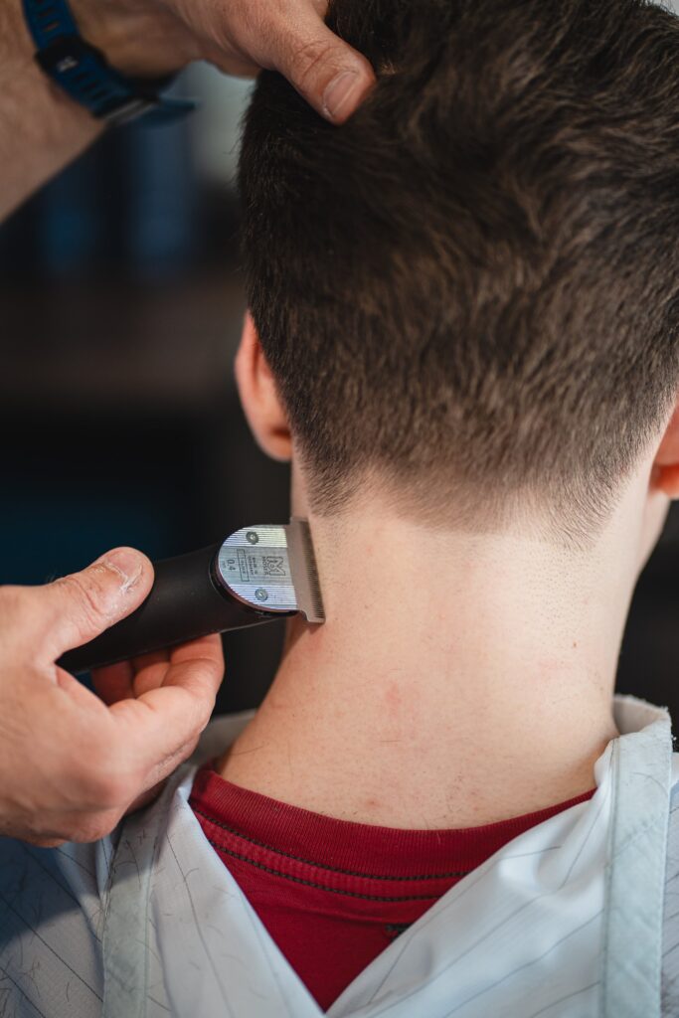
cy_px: 509
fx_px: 2404
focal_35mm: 85
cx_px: 340
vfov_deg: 23.9
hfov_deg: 16.1
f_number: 1.8
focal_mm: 85
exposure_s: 1/250
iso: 320
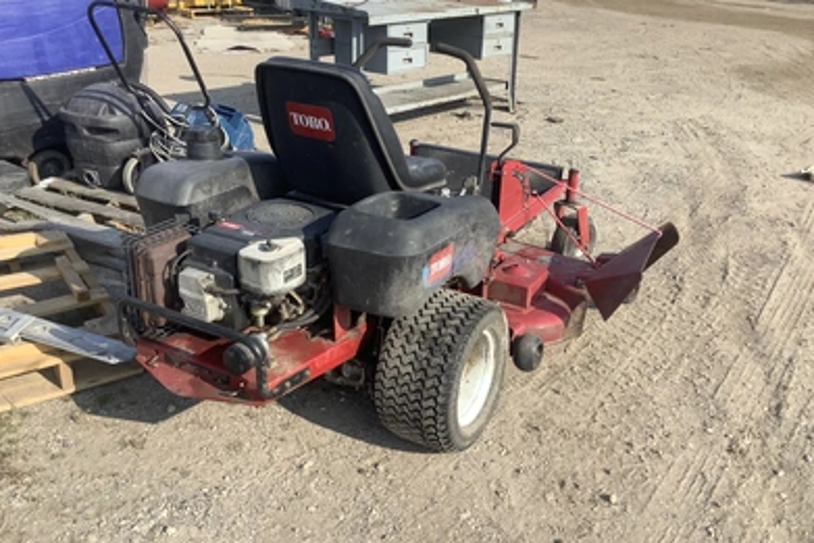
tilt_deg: -23.6
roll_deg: -2.5
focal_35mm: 33
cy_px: 268
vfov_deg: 40.0
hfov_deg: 57.2
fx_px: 746
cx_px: 412
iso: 25
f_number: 2.4
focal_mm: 3.3
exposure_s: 1/905
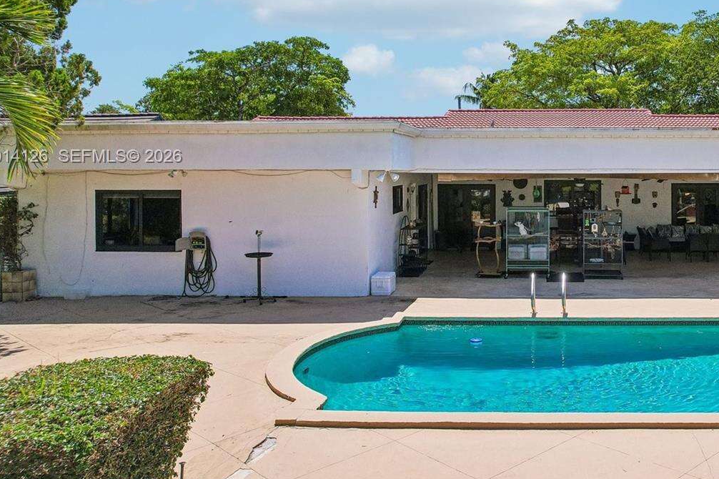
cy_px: 157
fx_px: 699
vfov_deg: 37.4
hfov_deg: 52.3
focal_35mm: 35
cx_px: 531
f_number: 2.8
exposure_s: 1/3200
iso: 120
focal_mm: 8.4
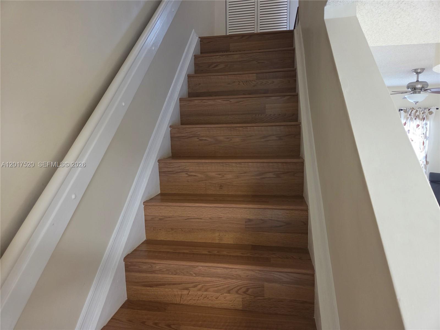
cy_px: 165
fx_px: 292
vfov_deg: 58.9
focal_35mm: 23
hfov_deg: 73.9
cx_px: 220
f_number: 1.8
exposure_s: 1/120
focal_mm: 5.4
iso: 640
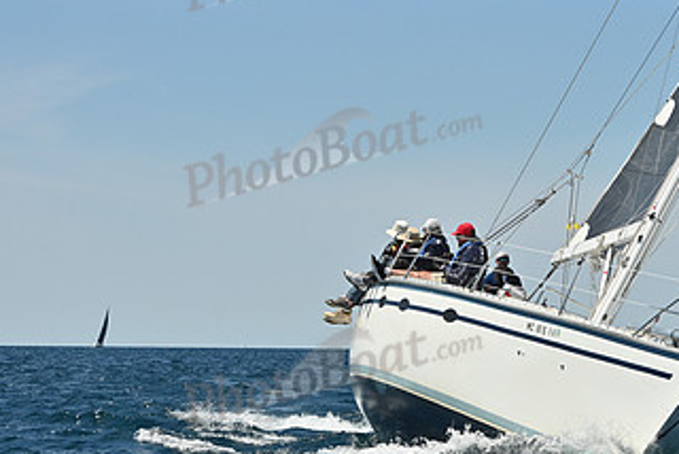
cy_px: 232
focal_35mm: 154
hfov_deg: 13.2
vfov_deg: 8.9
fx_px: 2907
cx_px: 594
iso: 320
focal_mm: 85
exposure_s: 1/1000
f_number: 11
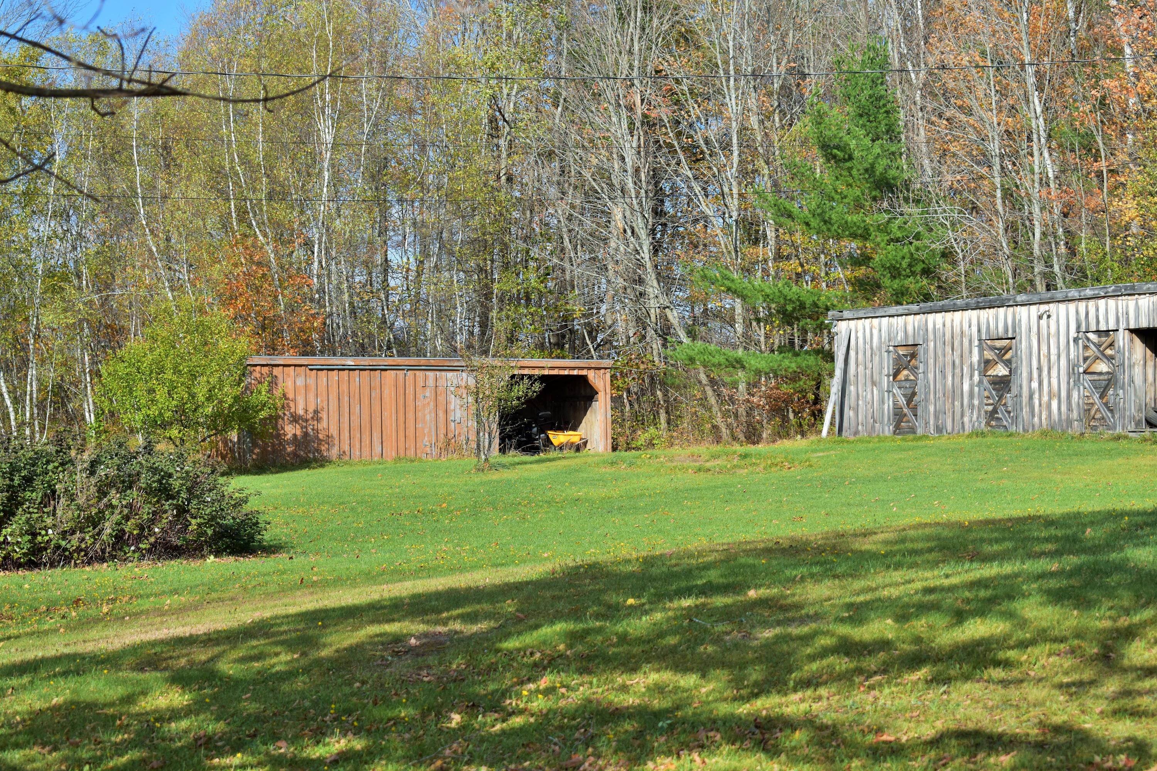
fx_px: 2651
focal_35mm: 82
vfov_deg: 16.6
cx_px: 578
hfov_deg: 24.6
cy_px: 386
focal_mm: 55
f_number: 5.6
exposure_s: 1/800
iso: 200
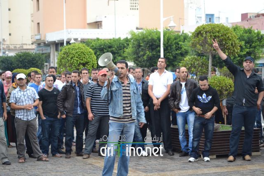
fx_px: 605
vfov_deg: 16.5
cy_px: 88
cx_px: 132
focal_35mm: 82
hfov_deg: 24.6
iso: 140
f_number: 5.6
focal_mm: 55
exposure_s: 1/125
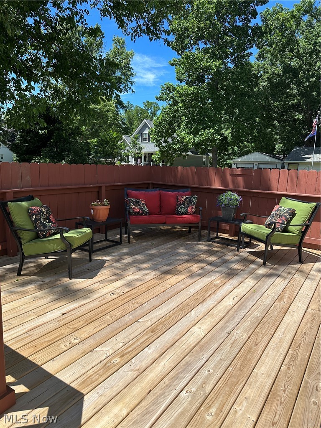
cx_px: 160
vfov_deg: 71.6
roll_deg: -2.5
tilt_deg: -9.3
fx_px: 297
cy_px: 214
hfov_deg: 56.8
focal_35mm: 24
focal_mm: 6.86
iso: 80
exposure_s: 1/3717
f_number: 1.78
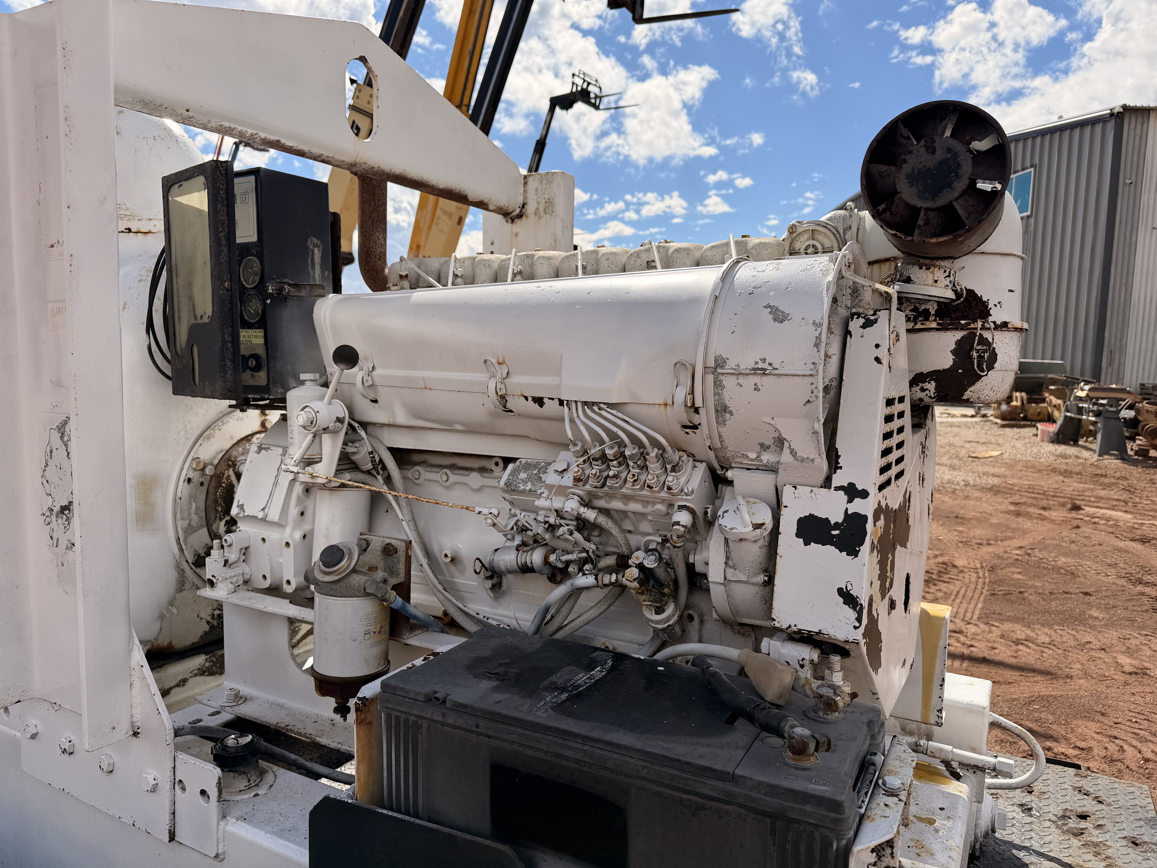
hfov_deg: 71.6
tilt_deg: -7.4
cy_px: 434
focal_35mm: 24
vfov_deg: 56.8
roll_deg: -0.9
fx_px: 802
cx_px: 578
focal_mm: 6.76
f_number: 1.78
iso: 80
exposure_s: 1/7353
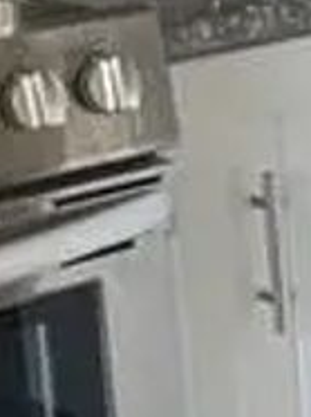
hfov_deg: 7.1
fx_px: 2293
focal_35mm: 191
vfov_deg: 10.3
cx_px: 855
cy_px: 68
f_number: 1.6
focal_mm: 5.1
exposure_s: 1/122
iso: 40
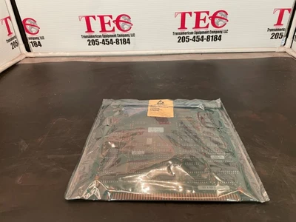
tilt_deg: -33.0
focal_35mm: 26
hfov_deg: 67.3
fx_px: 222
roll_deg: +2.2
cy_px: 111
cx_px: 148
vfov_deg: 53.1
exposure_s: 1/59
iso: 200
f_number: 1.6
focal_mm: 4.2
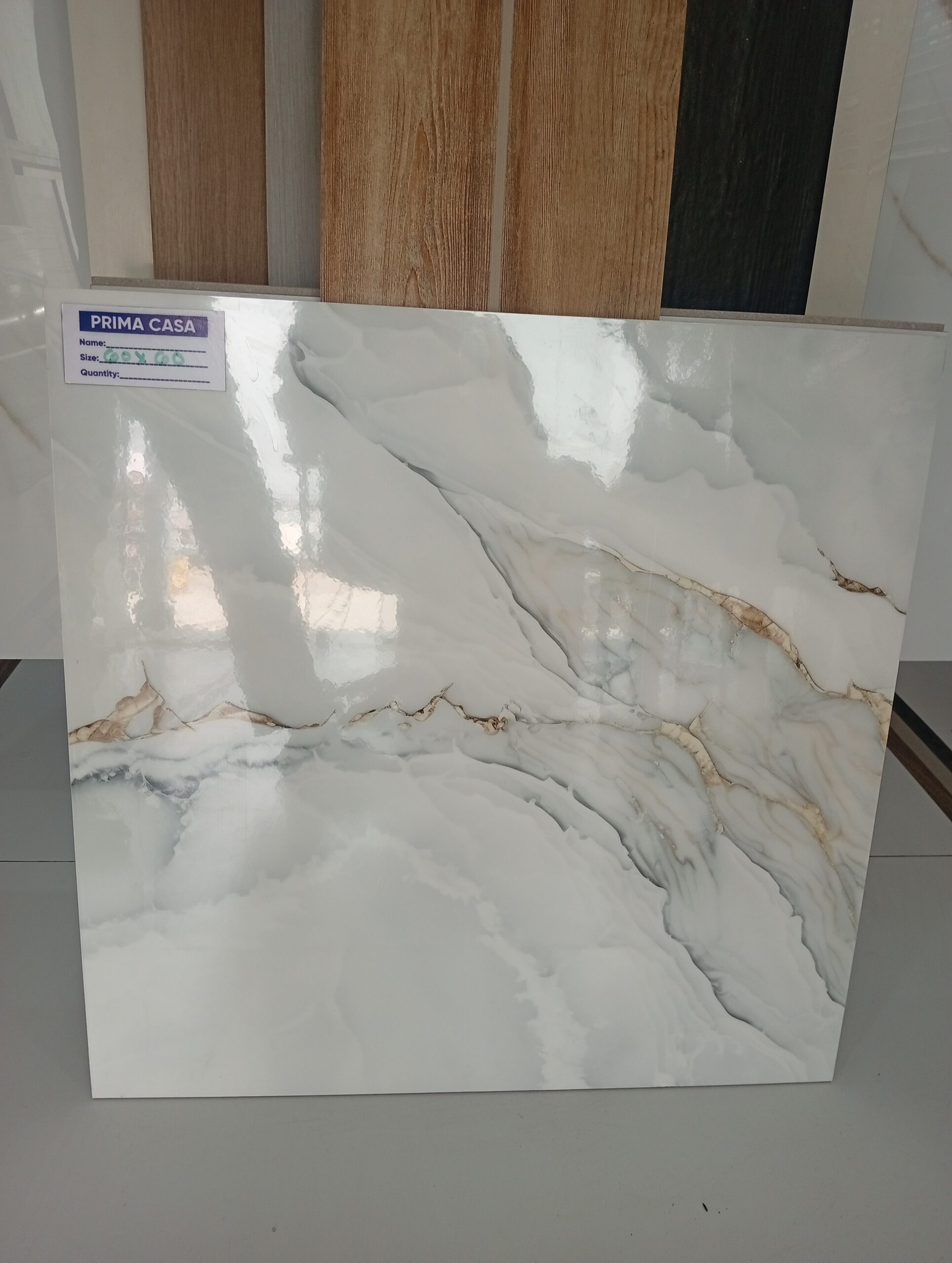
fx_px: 987
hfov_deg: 51.5
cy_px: 632
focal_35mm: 27
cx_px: 476
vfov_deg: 65.2
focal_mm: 3.98
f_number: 1.8
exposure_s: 1/50
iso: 135
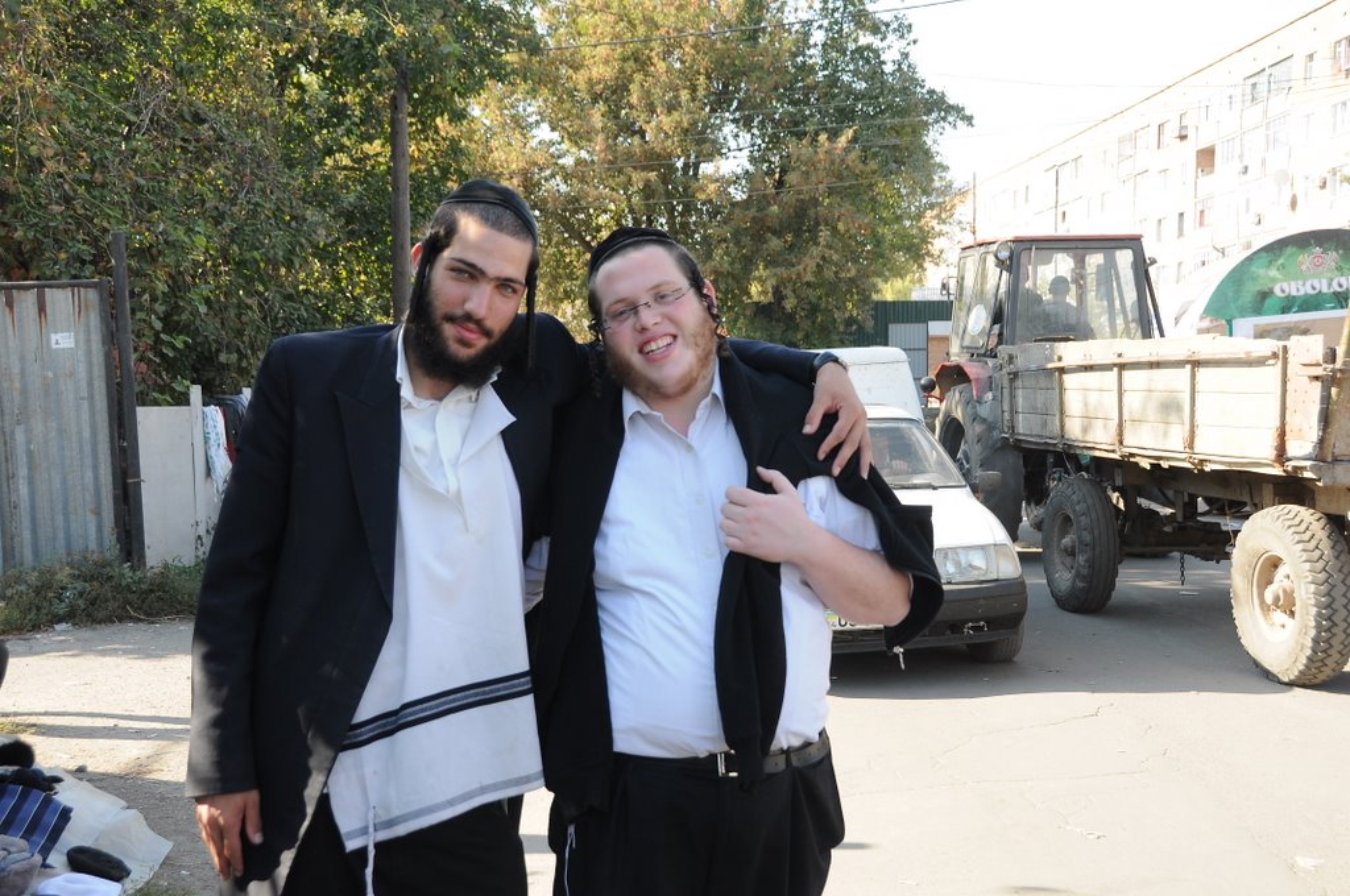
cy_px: 448
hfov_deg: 45.0
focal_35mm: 44
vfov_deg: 30.8
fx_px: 1629
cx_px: 675
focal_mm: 29
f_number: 5.6
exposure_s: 1/250
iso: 250
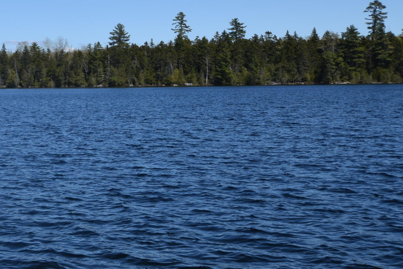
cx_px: -33
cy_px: 127
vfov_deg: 17.1
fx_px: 895
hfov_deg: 23.9
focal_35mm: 80
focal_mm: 24
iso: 200
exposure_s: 1/400
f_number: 10
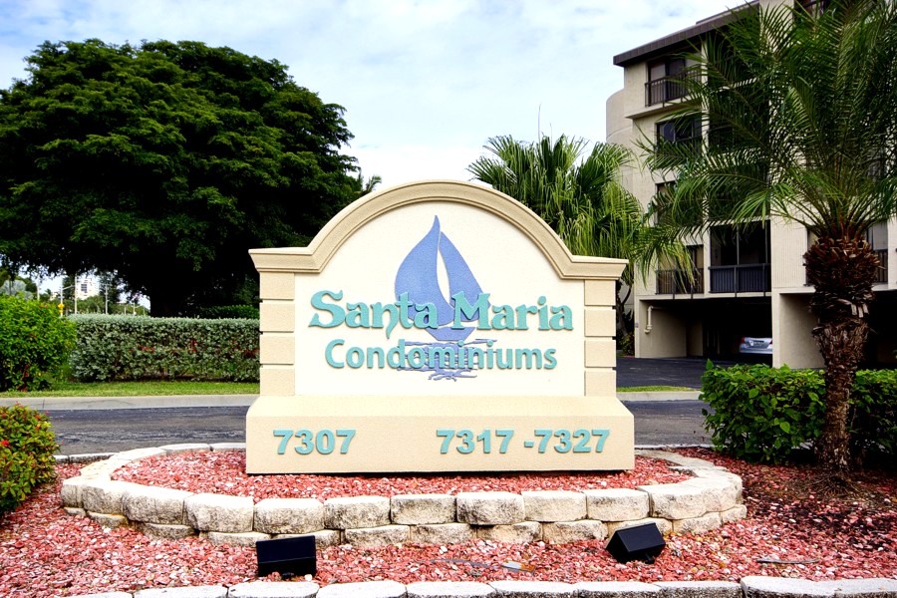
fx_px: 747
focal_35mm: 30
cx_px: 448
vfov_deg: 43.6
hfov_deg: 61.9
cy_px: 299
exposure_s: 1/125
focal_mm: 20
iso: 100
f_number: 13
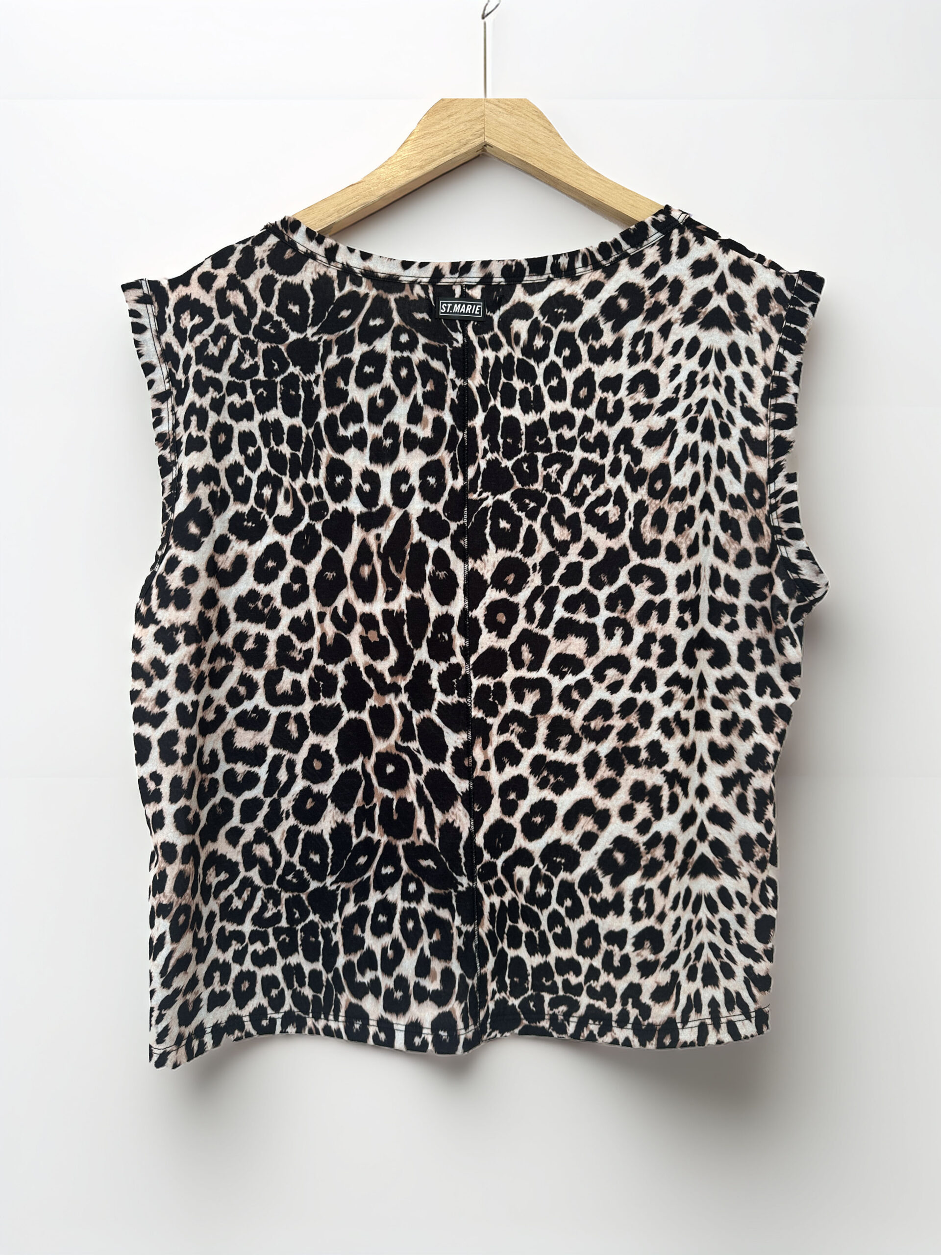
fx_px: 870
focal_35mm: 24
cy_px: 628
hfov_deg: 56.8
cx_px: 470
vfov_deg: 71.6
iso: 64
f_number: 1.78
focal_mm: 6.86
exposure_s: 1/127
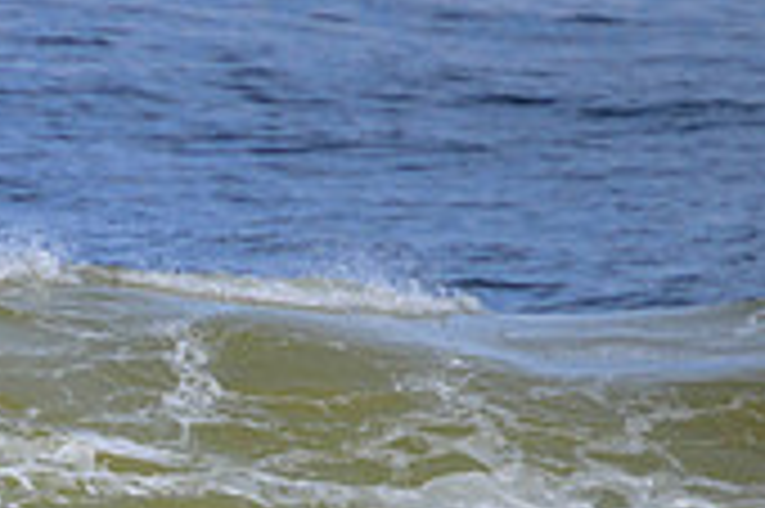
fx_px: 58104
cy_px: 573
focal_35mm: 2737
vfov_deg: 0.5
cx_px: -531
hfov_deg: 0.8
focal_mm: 800
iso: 720
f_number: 11
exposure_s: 1/2000
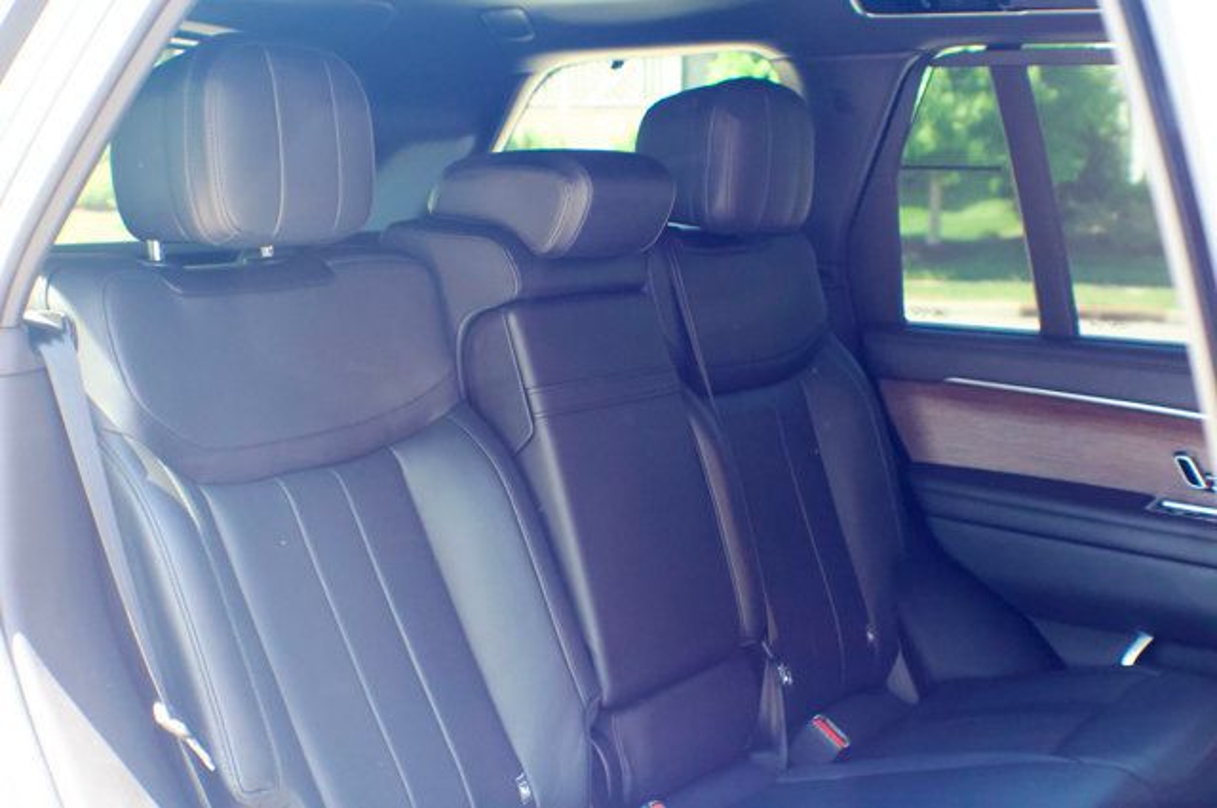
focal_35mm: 75
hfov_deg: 27.0
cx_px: 608
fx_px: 2532
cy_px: 404
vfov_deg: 18.1
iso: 2000
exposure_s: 1/125
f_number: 5.6
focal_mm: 50
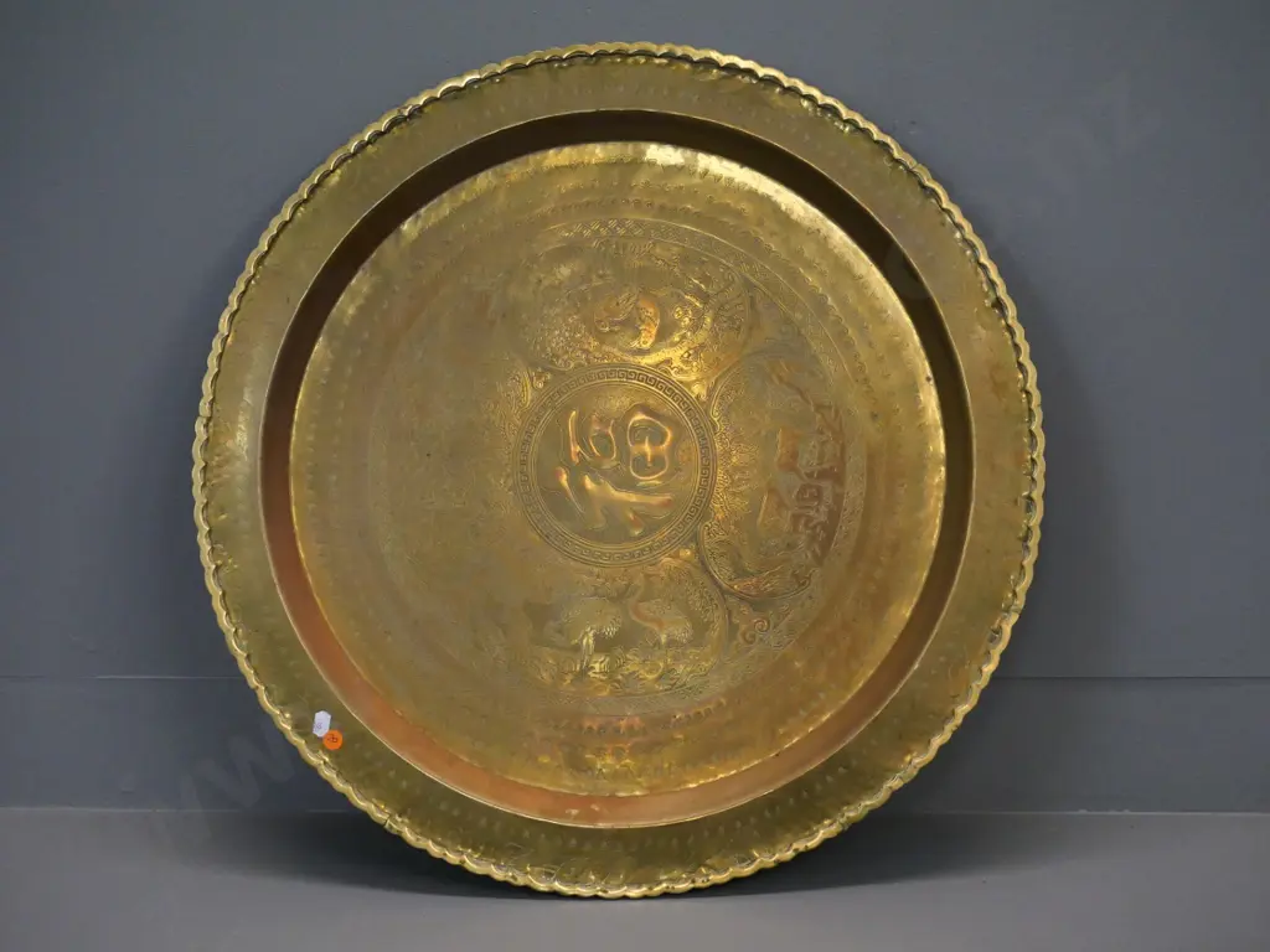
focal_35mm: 46
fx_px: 1688
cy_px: 476
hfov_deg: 41.2
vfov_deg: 31.5
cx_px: 635
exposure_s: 1/160
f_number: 5.6
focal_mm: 23
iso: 3200
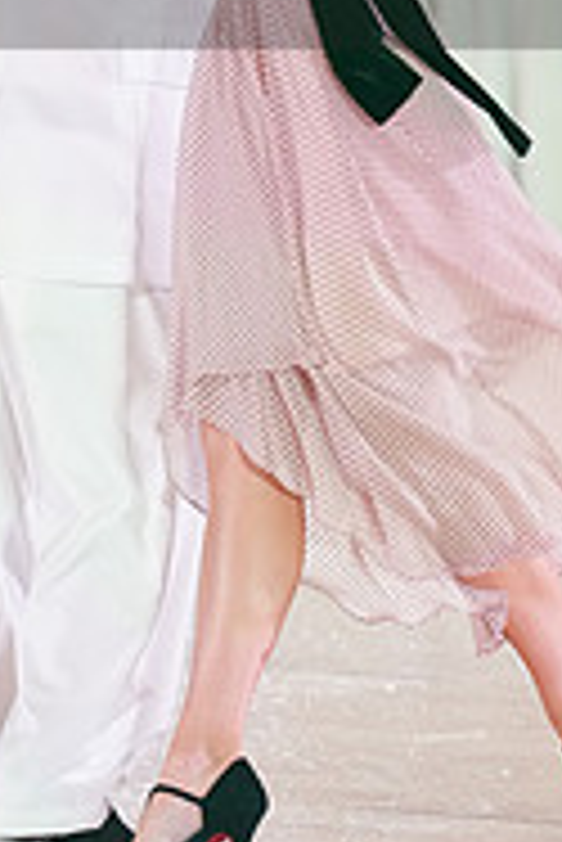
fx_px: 14467
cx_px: 443
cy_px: -99
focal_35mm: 619
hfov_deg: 2.2
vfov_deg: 3.3
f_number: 2.8
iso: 2500
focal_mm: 200
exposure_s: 1/500
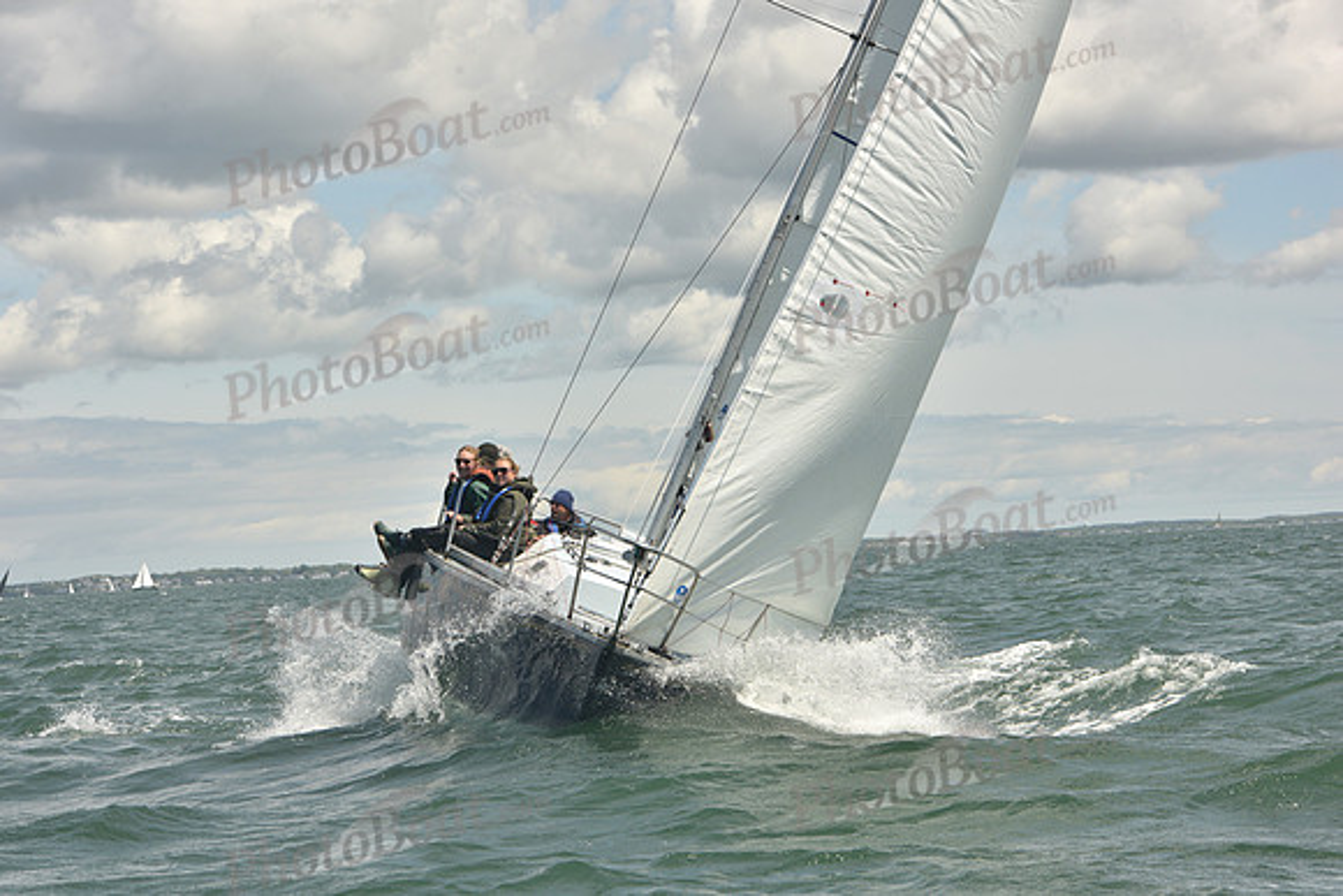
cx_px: 672
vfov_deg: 12.5
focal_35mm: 110
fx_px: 4104
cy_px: 448
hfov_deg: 18.6
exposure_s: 1/800
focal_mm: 110
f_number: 11
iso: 320
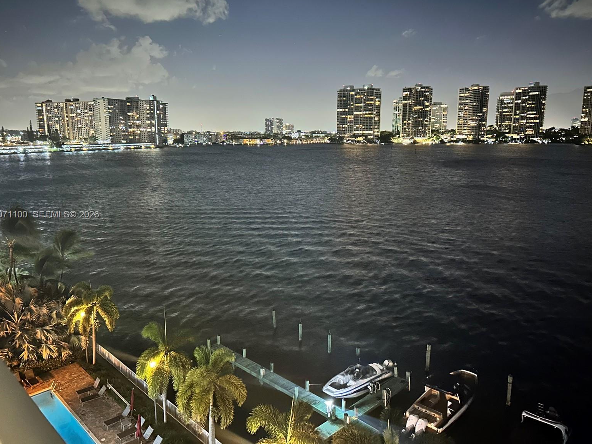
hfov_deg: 65.3
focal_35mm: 27
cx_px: 287
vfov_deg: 51.4
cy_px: 215
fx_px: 462
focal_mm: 5.7
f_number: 1.5
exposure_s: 1/9
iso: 1250
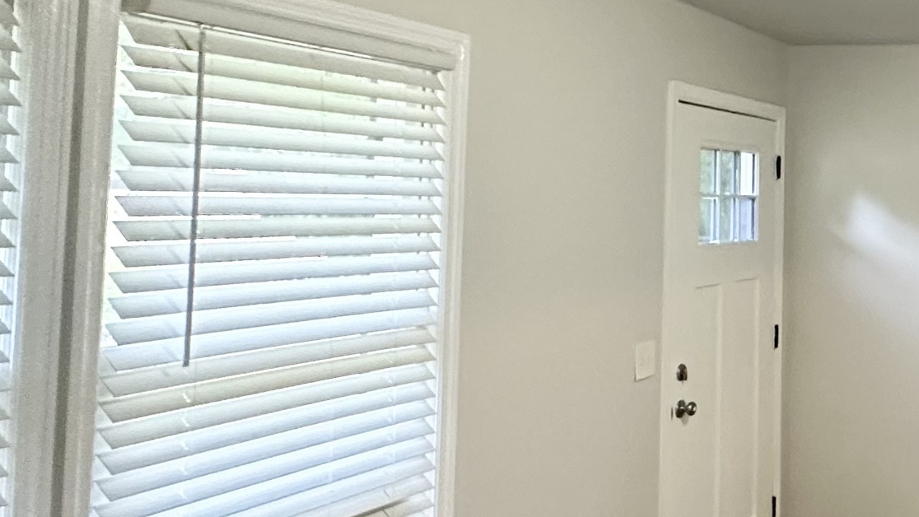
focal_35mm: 42
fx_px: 1024
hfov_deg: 35.2
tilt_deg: +4.9
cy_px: 155
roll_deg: +0.7
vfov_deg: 28.1
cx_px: 1164
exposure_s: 1/60
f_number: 2.2
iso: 640
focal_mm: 2.22
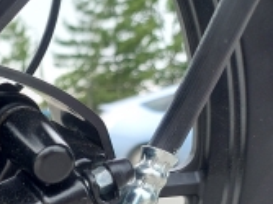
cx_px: -167
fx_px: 654
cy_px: 269
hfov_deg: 19.6
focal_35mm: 83
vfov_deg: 16.7
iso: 40
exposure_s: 1/167
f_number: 1.8
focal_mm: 5.23
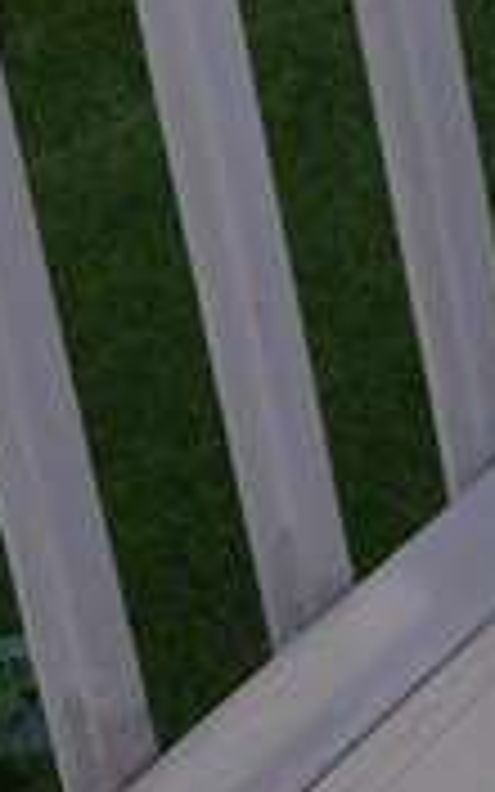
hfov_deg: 6.1
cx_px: 1485
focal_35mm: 200
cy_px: -988
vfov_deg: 9.5
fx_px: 4317
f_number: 5.6
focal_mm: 18
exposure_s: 1/125
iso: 125
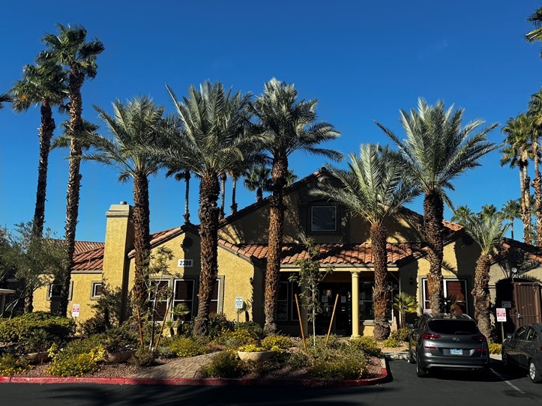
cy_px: 206
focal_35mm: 34
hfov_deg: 53.2
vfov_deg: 41.8
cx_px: 348
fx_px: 532
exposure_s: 1/2833
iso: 80
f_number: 1.78
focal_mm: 6.76
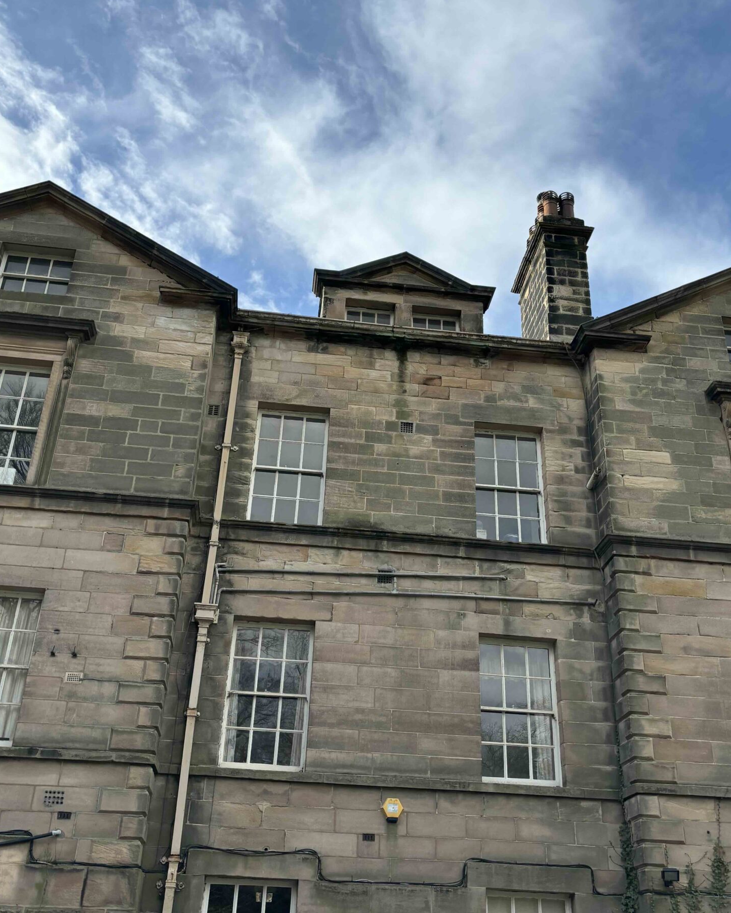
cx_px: 383
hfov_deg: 41.1
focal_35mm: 36
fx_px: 974
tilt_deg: +32.2
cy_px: 436
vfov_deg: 50.3
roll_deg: -2.1
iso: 50
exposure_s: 1/2398
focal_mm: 5.96
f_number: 1.6
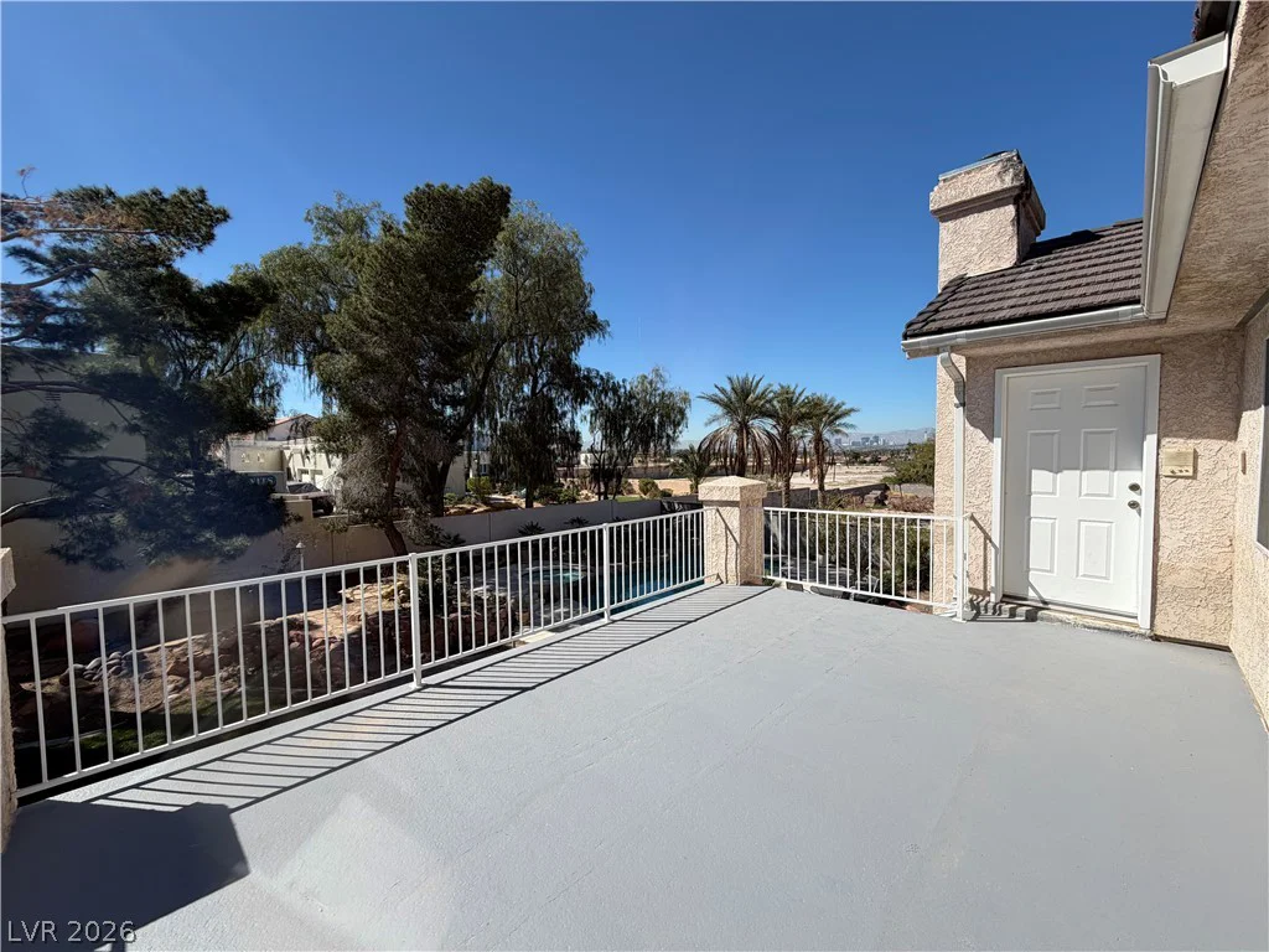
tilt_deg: -2.9
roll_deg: +1.3
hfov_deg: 102.1
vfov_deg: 85.7
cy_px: 476
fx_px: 513
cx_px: 634
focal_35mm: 14
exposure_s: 1/985
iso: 20
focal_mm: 2.22
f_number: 2.2
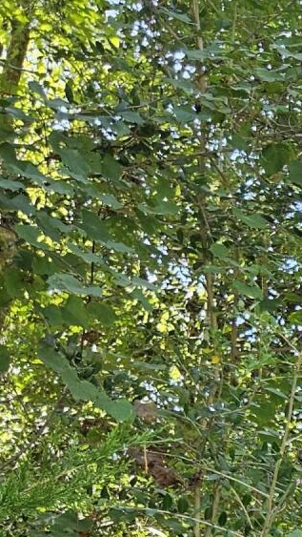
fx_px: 1266
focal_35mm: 89
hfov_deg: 11.6
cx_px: 685
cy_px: 676
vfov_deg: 21.8
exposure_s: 1/120
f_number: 1.8
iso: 40
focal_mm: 5.4
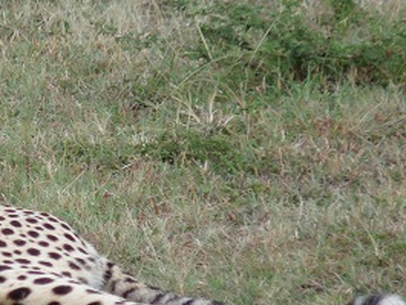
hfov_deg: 1.6
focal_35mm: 1205
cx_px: -57
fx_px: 14139
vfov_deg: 1.2
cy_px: 88
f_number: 4
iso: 100
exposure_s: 1/125
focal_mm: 81.2
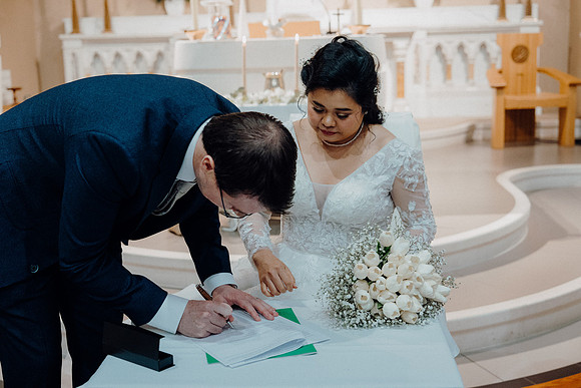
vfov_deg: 28.1
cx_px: 290
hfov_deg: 41.1
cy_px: 194
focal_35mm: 48
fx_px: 775
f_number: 3.5
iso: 2500
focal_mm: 48
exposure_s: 1/160
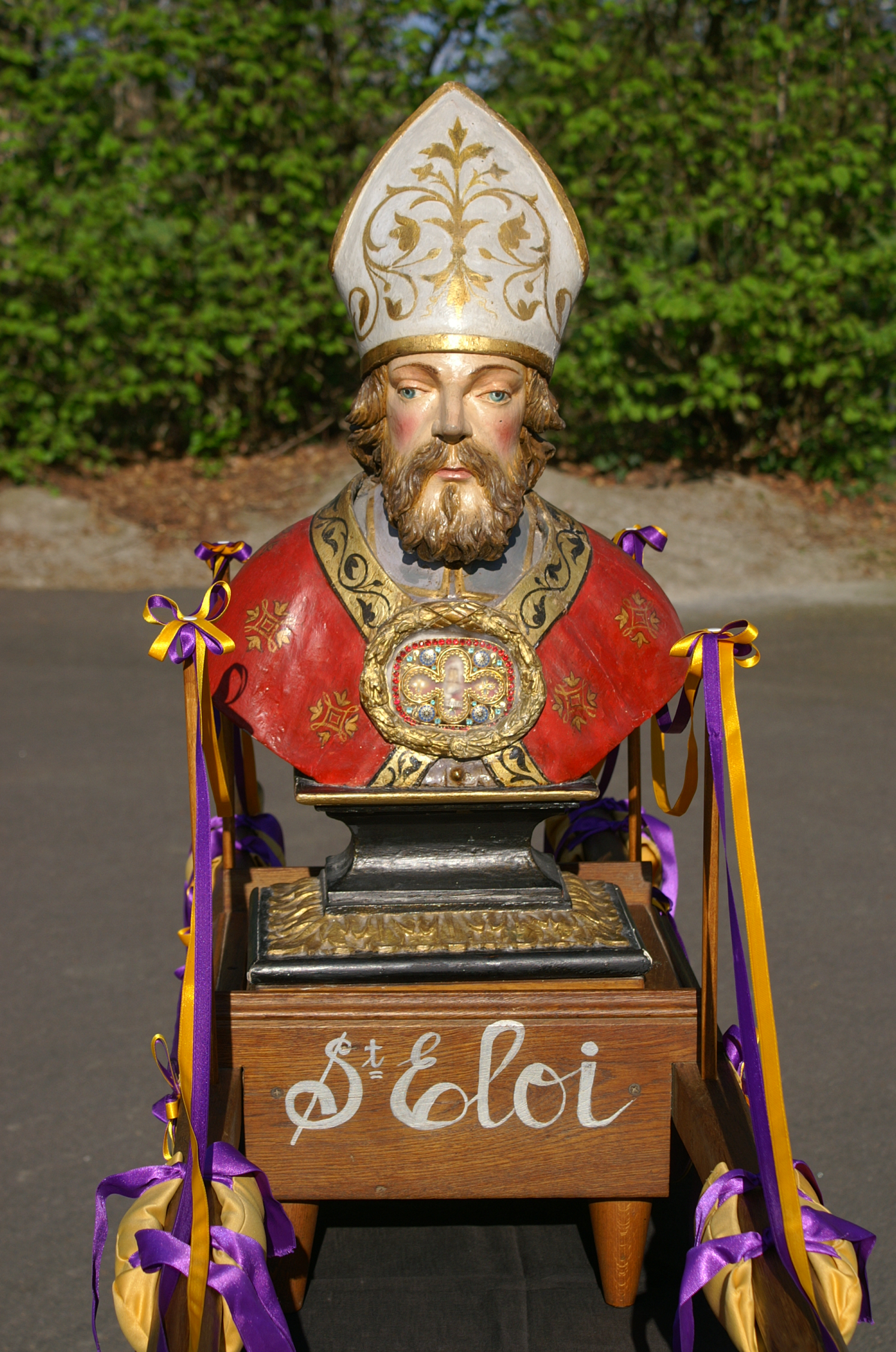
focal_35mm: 75
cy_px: 676
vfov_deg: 27.0
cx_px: 448
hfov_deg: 18.1
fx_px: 2810
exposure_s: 1/640
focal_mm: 50
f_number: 7.1
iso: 100
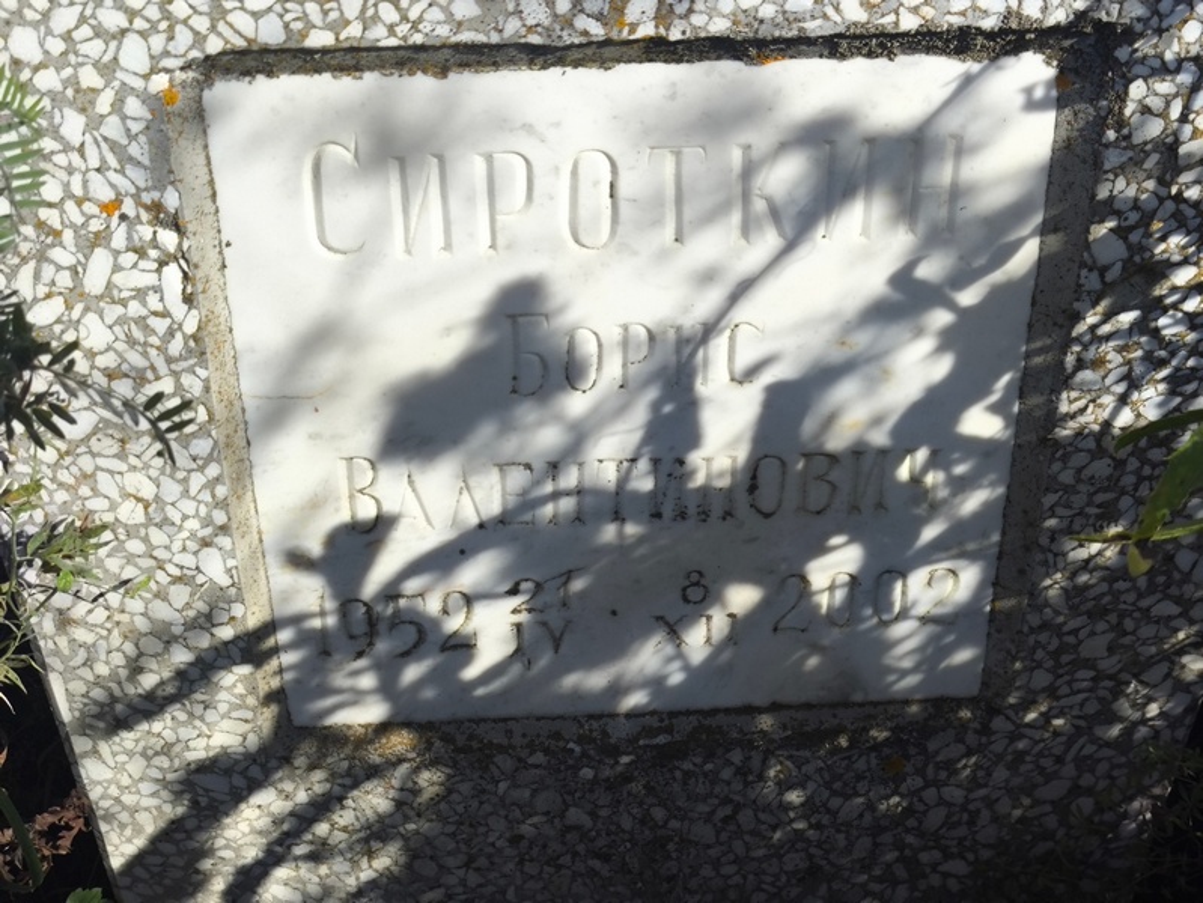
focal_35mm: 50
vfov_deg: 29.1
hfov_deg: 38.2
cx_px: 602
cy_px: 452
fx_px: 1738
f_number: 1.7
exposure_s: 1/1046
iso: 50
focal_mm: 4.71
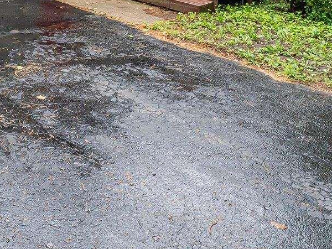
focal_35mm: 48
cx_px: -11
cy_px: -103
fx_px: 460
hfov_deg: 35.3
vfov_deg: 24.8
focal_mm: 14.6
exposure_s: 1/125
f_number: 9
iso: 640
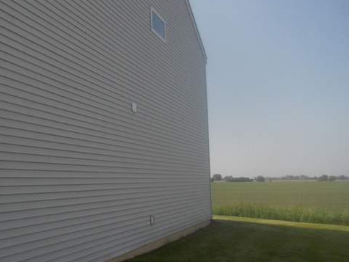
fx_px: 393
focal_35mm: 39
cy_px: 132
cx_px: 115
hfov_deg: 47.1
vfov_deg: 36.8
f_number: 3.3
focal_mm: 4.1
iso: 80
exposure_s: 1/800
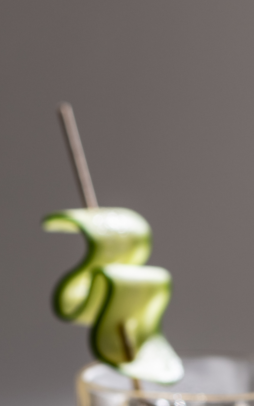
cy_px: 413
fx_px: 3401
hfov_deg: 4.3
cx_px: 45
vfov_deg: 6.8
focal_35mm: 307
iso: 125
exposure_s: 1/160
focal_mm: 85
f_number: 5.6
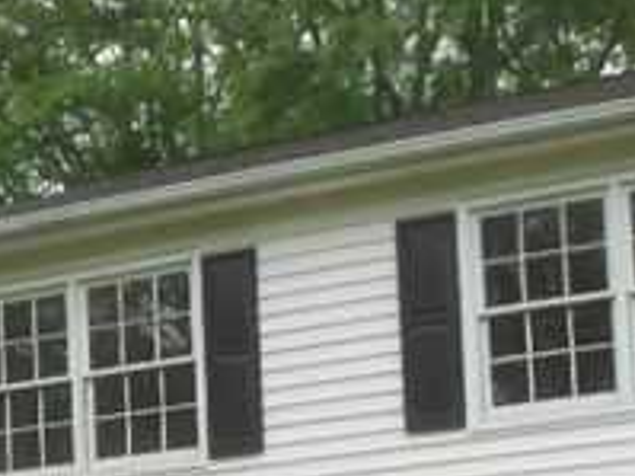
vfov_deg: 13.6
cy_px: 684
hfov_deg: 18.9
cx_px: 140
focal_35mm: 103
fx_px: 1888
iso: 80
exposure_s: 1/200
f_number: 3.6
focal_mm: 5.8
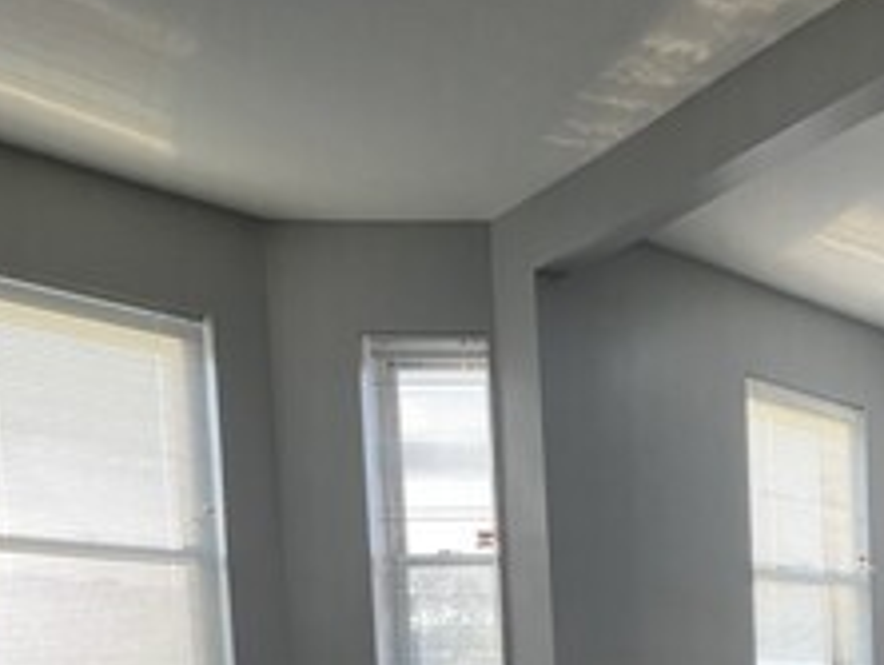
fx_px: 997
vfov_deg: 31.4
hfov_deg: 42.9
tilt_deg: -4.4
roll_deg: +2.4
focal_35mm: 39
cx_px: 830
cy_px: 780
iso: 80
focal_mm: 1.57
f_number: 1.8
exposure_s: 1/120
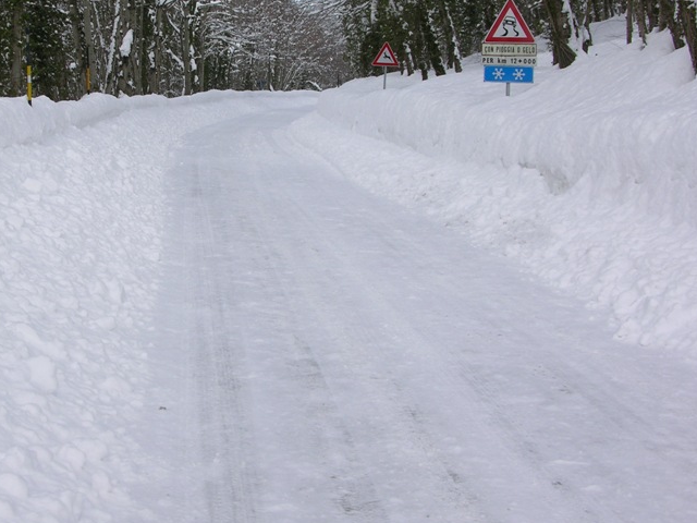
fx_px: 1128
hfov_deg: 33.9
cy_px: 153
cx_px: 204
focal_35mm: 56
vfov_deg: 25.9
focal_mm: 8.9
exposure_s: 1/215
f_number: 5.6
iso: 50
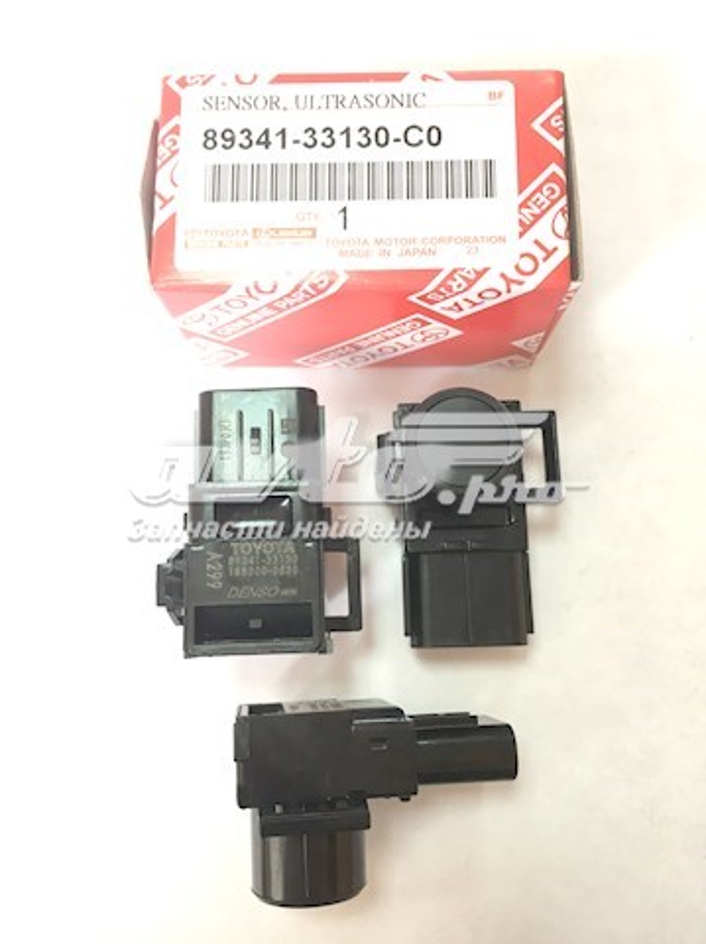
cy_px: 472
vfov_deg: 61.7
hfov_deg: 48.2
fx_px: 790
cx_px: 353
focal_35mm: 29
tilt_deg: -78.8
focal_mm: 4.15
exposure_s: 1/33
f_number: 2.2
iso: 40
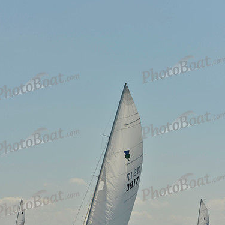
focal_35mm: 92
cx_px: 111
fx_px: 677
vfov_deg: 18.8
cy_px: 163
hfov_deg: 18.9
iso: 200
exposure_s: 1/1250
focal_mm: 70
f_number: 9
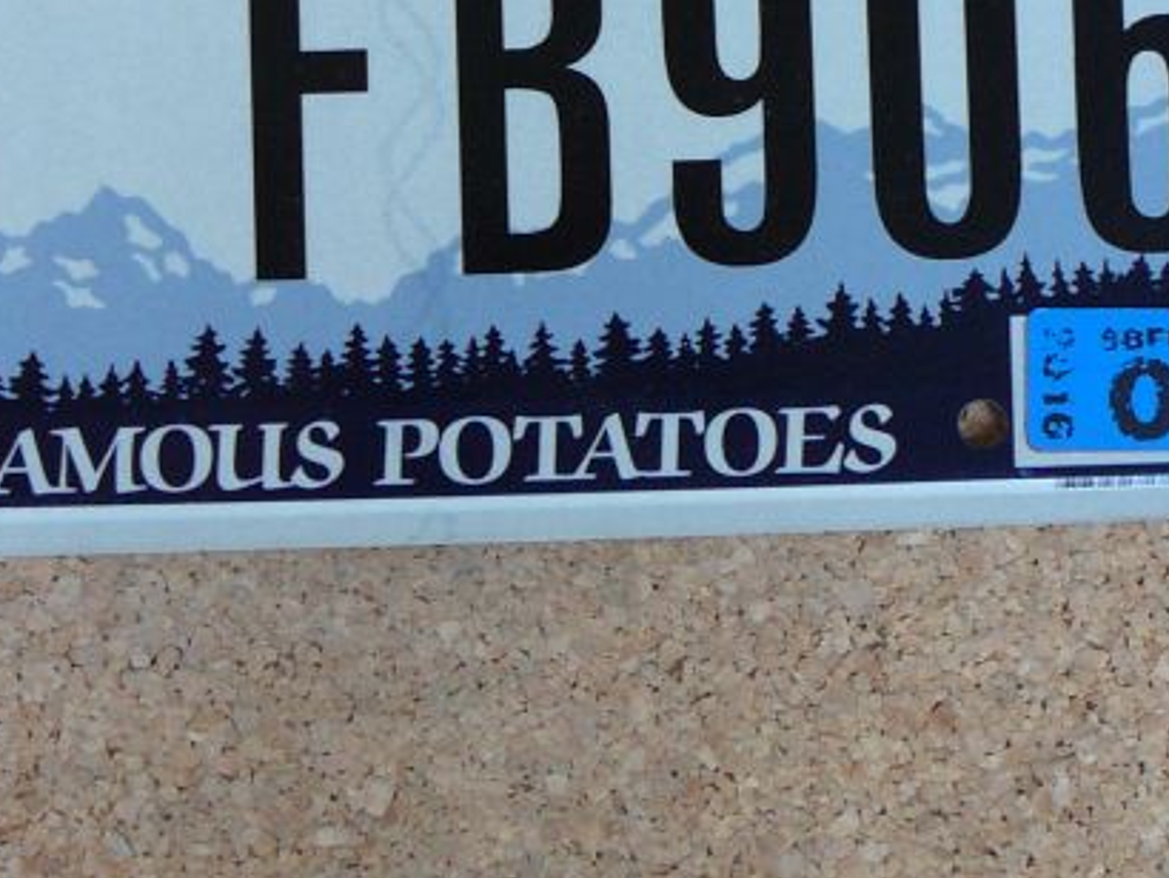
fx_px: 2703
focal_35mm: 80
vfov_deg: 18.3
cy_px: 160
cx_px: 368
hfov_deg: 24.3
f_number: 3.1
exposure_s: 1/30
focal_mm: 6.1
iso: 125
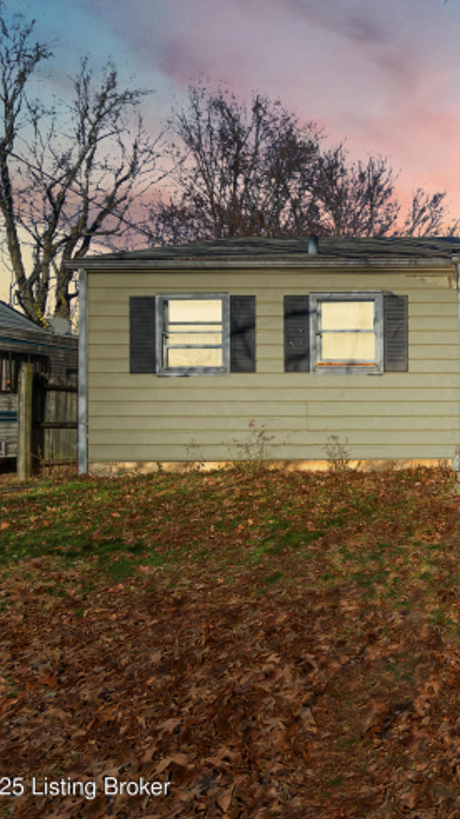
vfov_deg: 76.3
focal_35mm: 24
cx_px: 578
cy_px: 407
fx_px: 521
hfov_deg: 35.2
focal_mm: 10
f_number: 8
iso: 400
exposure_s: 1/800
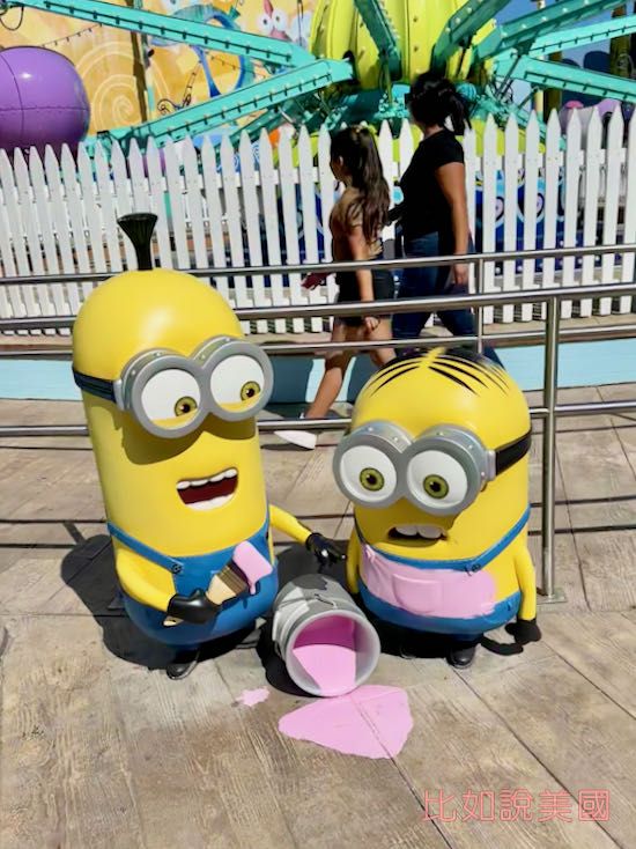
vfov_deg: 71.6
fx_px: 588
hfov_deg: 56.8
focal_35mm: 24
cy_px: 424
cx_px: 318
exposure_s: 1/10753
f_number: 1.78
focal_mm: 6.86
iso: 80
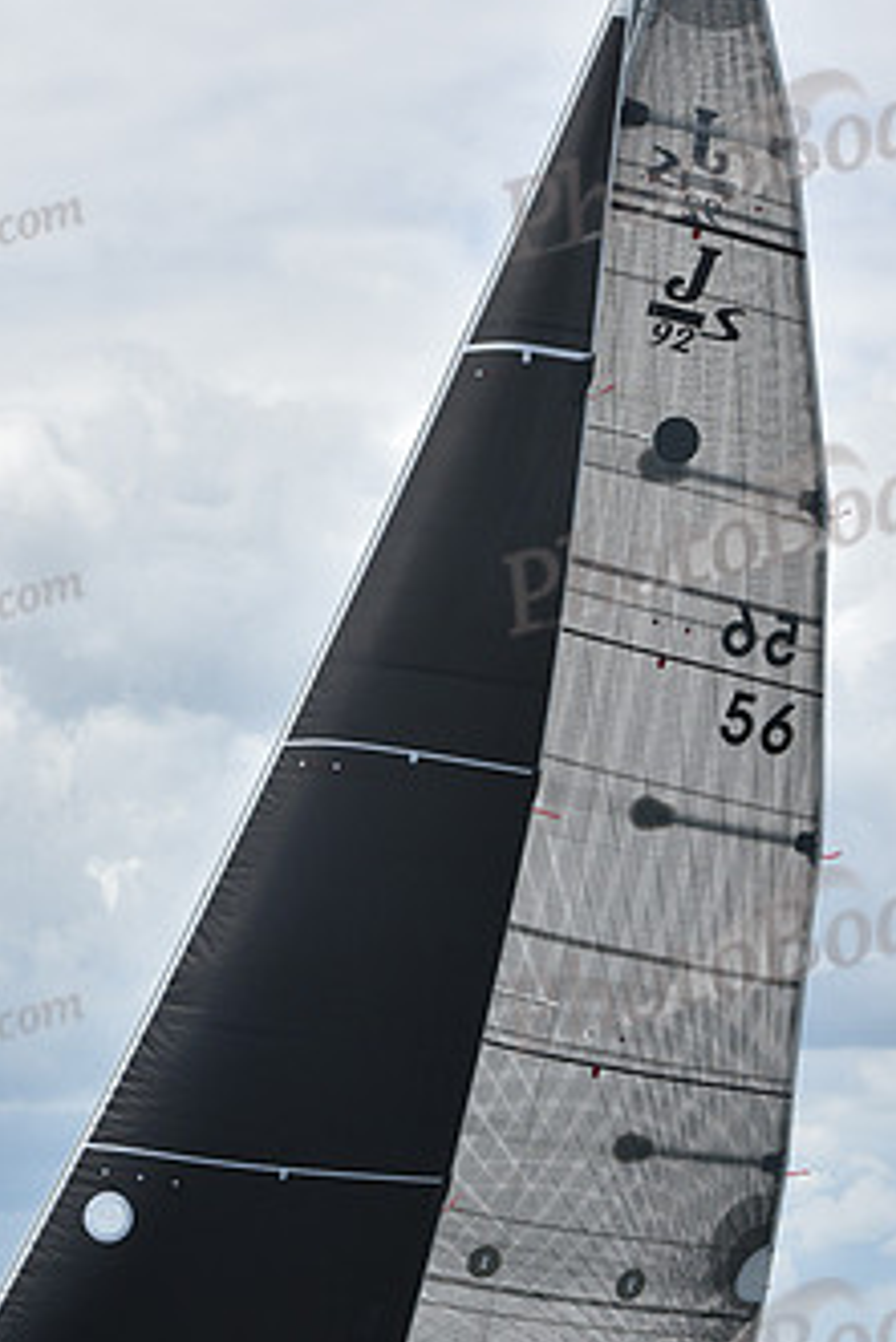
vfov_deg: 13.8
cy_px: 799
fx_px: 5556
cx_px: 294
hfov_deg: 9.2
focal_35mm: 149
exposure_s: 1/1000
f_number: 8
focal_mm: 85
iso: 250
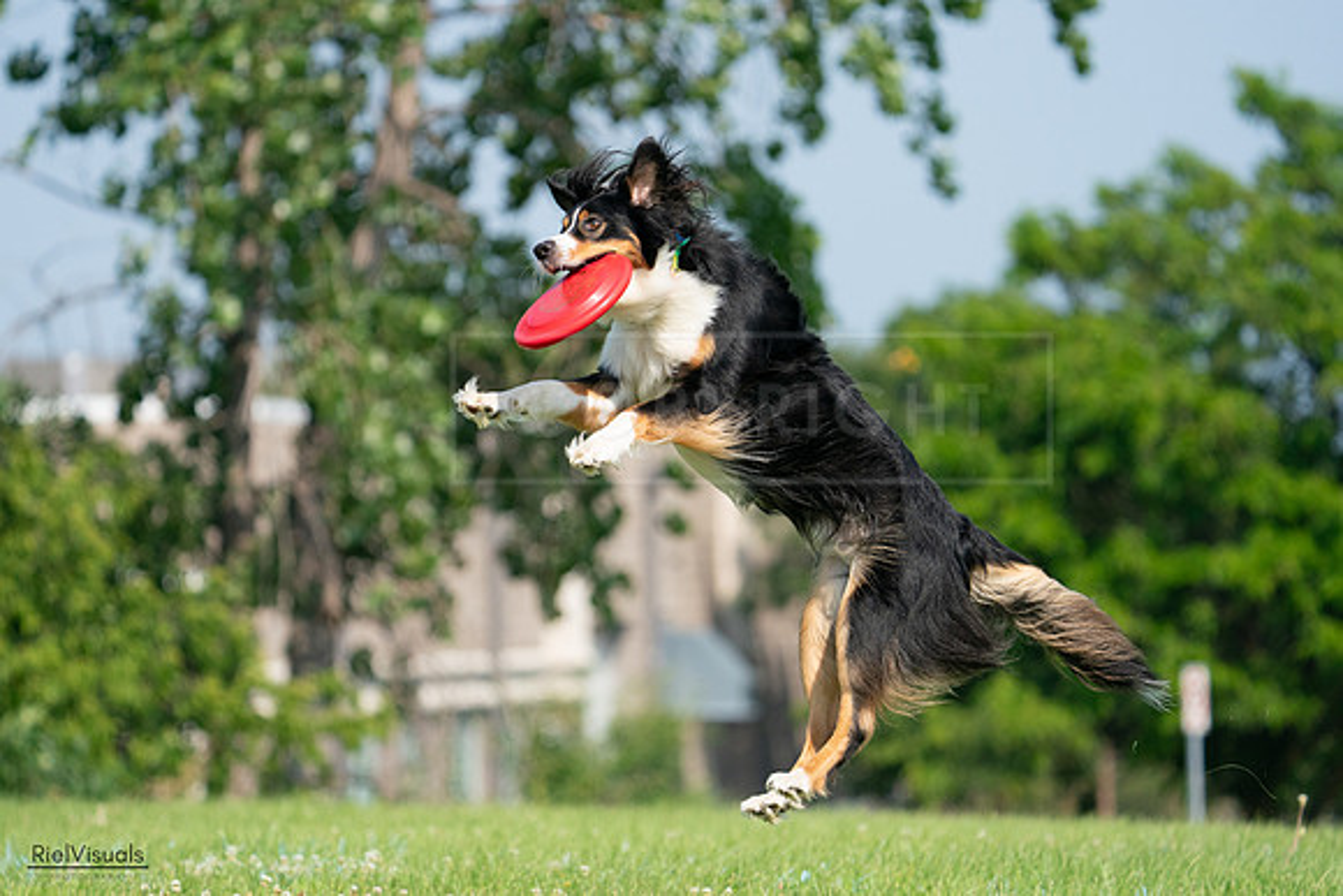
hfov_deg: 7.2
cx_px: 672
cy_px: 448
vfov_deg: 4.8
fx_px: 10671
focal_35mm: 286
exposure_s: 1/4000
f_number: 5.6
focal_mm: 286
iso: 1250
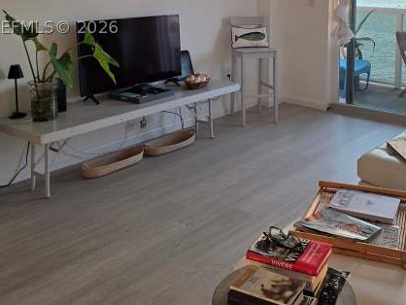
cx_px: 267
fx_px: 516
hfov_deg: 42.4
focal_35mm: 44
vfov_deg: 31.3
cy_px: 27
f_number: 1.7
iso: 100
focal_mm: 6.3
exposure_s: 1/120
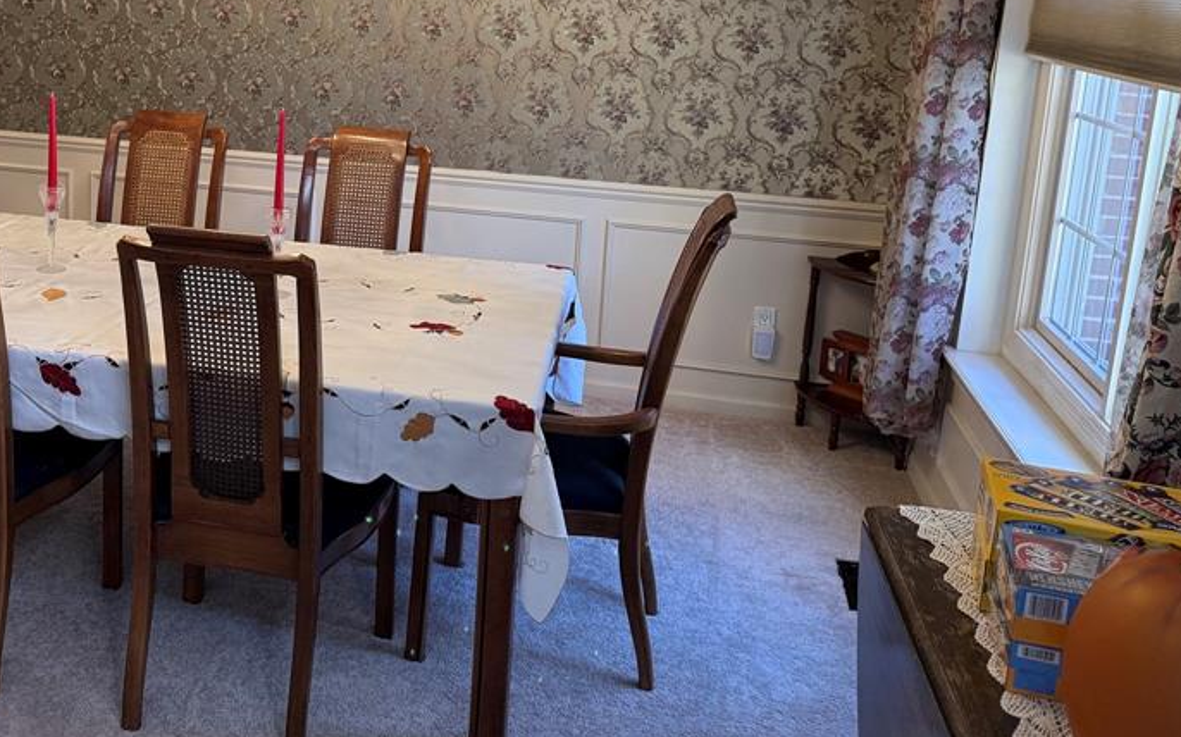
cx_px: 339
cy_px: 165
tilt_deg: -8.8
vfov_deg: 32.8
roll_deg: -1.9
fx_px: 1222
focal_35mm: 38
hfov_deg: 50.1
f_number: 1.78
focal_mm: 6.76
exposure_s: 1/120
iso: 320
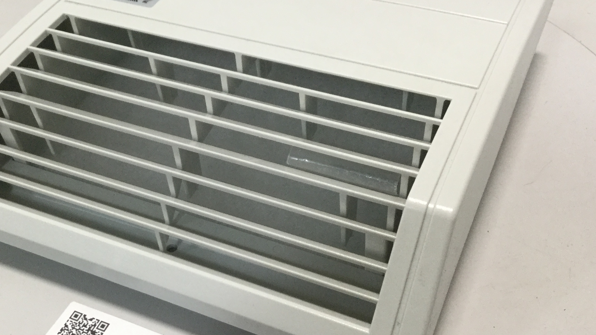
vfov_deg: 24.9
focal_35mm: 48
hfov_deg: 42.5
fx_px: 759
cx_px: 217
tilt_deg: -45.8
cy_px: 200
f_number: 2.4
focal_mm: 3.3
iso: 50
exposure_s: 1/30
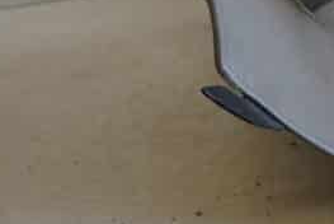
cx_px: 559
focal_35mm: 105
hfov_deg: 16.8
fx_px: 975
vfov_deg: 12.8
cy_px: -21
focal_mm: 18
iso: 250
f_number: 4
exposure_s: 1/60
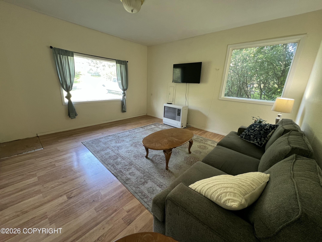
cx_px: 161
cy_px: 121
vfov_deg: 89.9
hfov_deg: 106.2
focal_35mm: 13
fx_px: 121
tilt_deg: -16.1
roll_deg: -2.4
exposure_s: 1/60
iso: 160
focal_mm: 1.57
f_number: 1.8
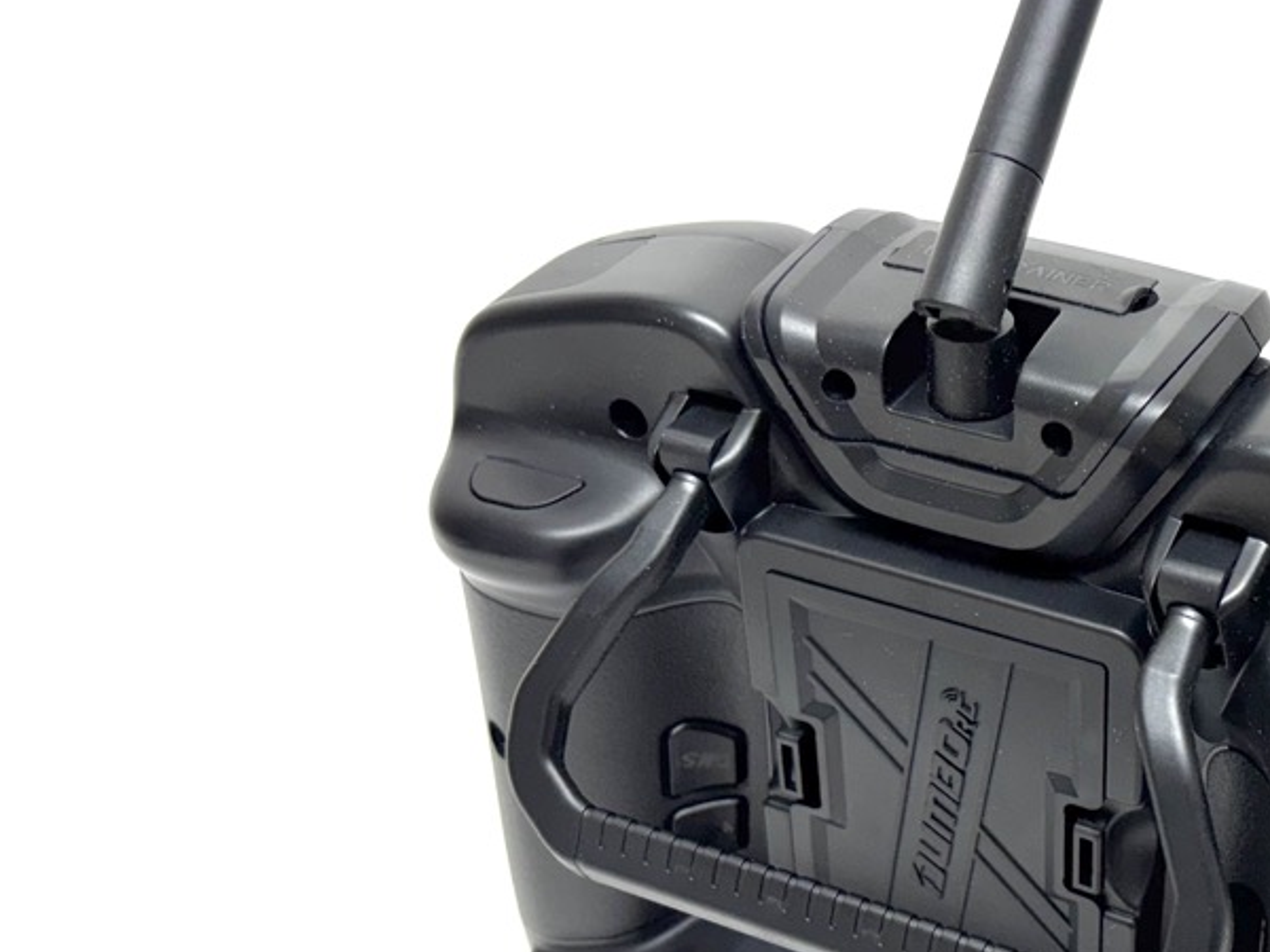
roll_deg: -1.1
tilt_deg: -35.2
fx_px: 1908
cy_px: 597
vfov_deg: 27.9
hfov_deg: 35.5
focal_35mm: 52
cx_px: 1029
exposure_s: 1/100
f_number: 1.6
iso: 50
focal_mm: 5.96
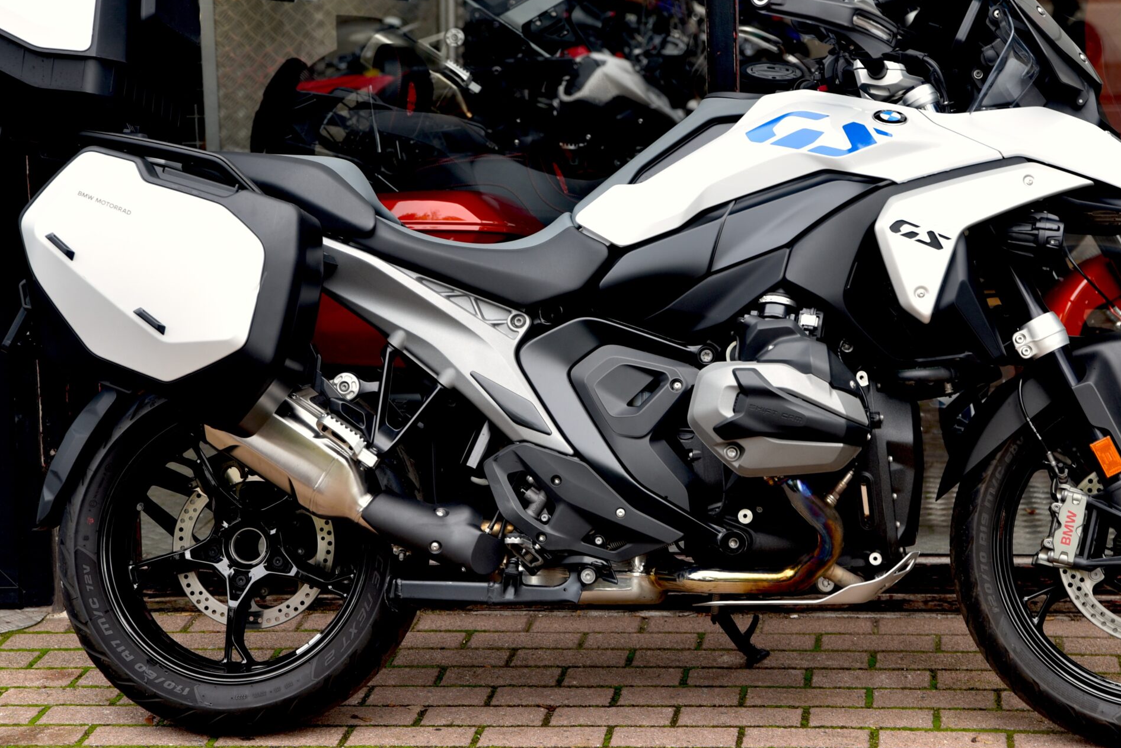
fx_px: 2741
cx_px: 654
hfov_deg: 23.1
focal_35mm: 88
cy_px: 282
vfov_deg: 15.5
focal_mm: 65
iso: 200
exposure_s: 1/60
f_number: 4
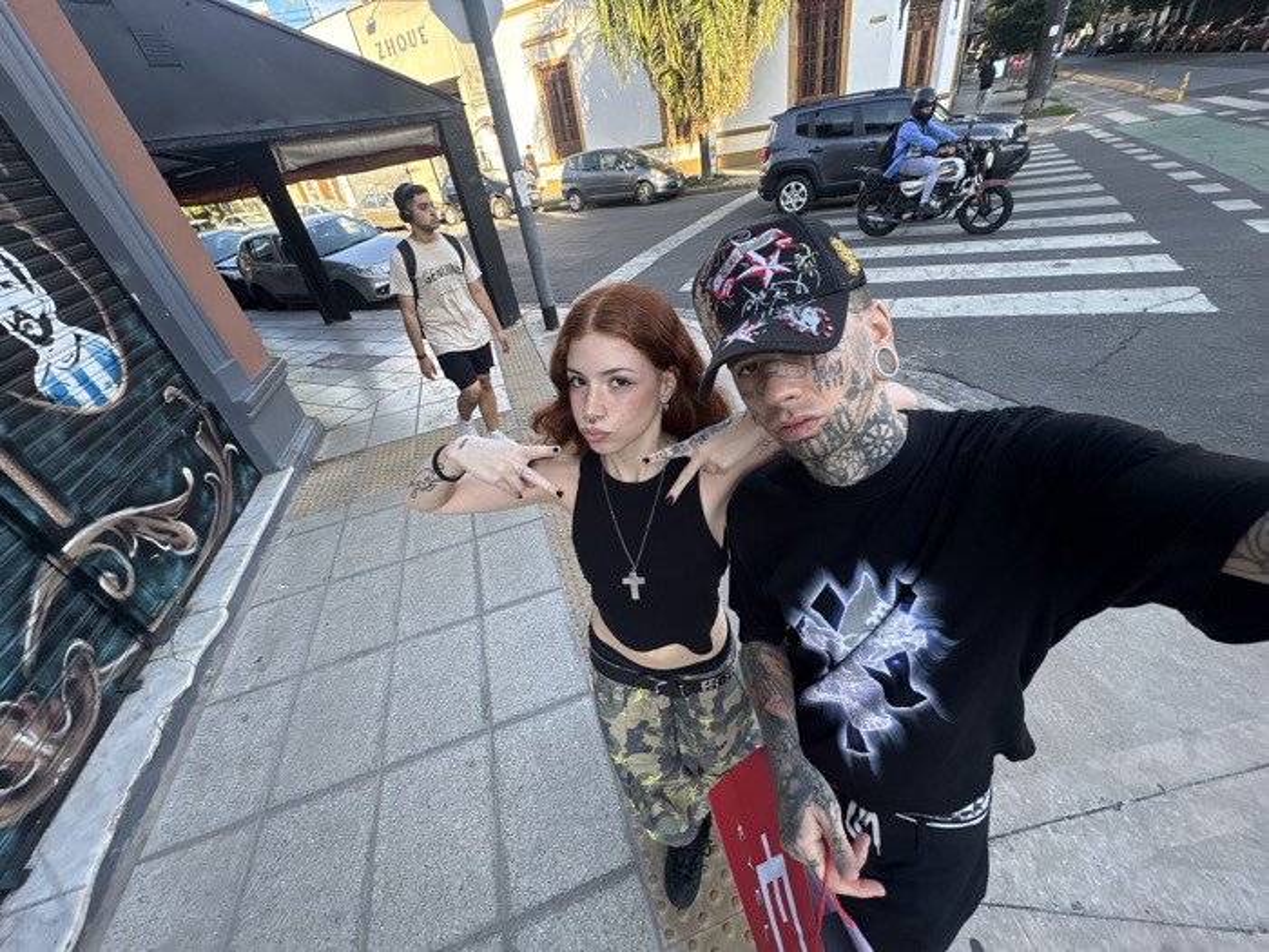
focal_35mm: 14
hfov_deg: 102.1
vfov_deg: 85.7
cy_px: 476
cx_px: 634
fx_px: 513
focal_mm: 2.22
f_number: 2.2
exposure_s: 1/99
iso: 32
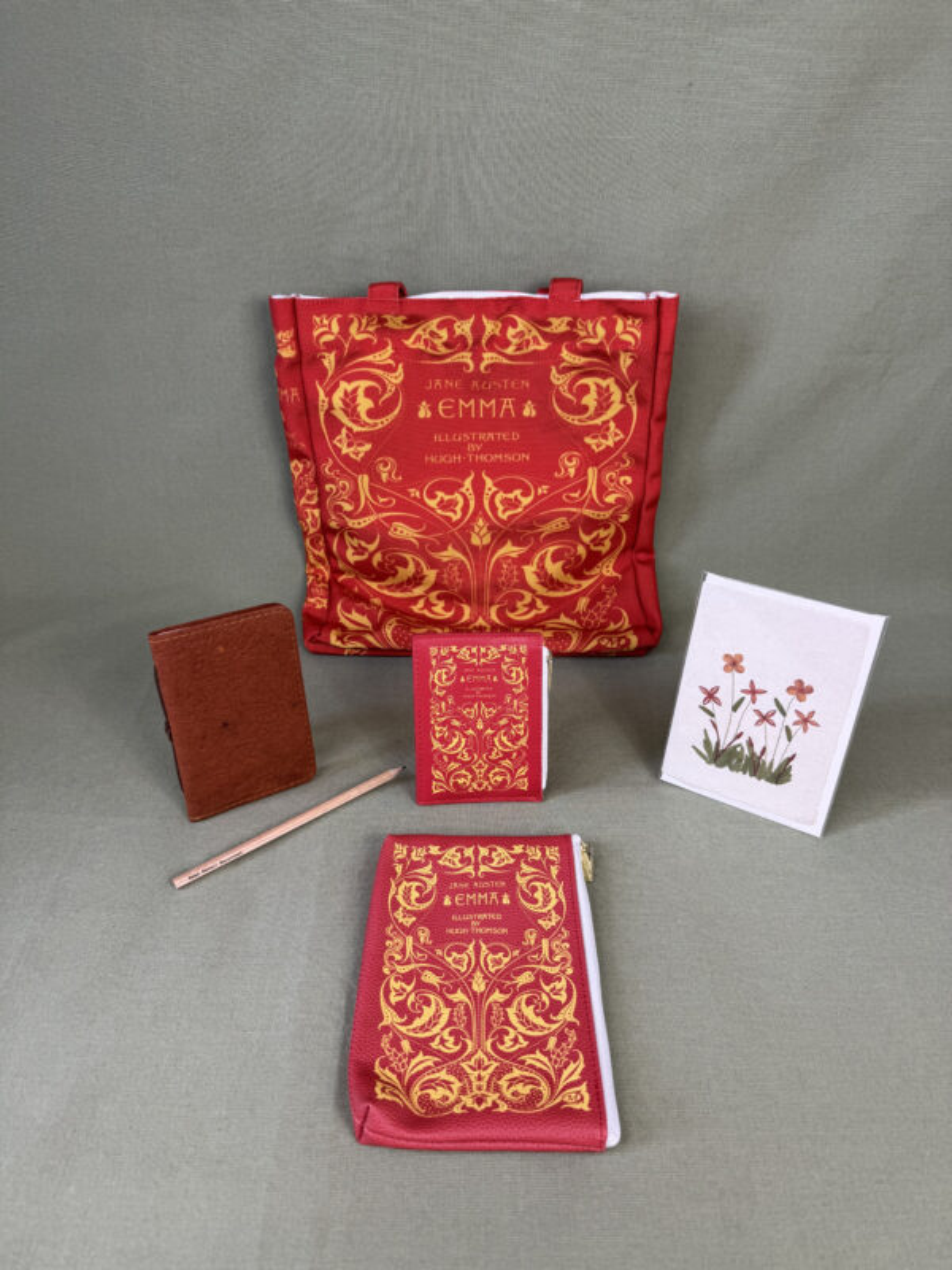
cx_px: 476
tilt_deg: -32.8
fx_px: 880
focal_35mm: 24
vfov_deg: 71.6
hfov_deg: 56.8
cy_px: 635
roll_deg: -0.6
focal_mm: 6.76
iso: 80
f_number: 1.78
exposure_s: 1/100
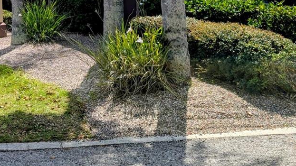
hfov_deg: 28.8
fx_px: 526
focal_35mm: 67
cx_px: -22
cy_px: -52
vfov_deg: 16.9
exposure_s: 1/2370
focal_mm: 6.9
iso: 22
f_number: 1.68
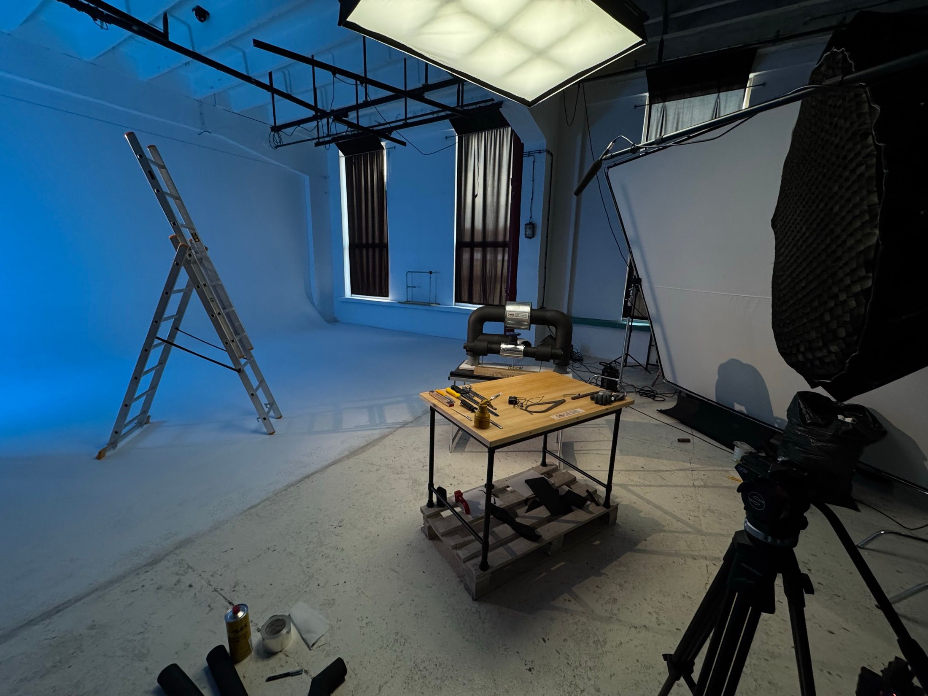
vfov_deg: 85.7
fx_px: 375
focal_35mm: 14
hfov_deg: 102.1
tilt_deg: -12.9
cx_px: 464
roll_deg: -1.6
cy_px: 348
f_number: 2.2
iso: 320
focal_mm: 2.22
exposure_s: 1/74
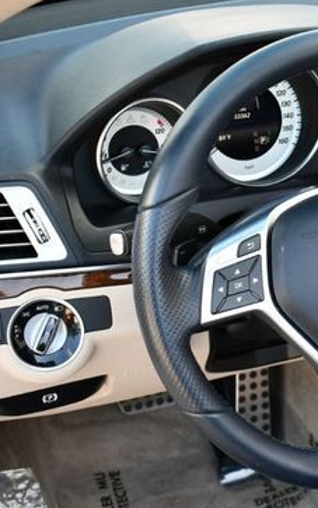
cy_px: 265
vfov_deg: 26.1
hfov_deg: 15.8
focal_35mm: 79
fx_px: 1095
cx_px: 389
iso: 400
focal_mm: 22
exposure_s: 1/250
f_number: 3.8
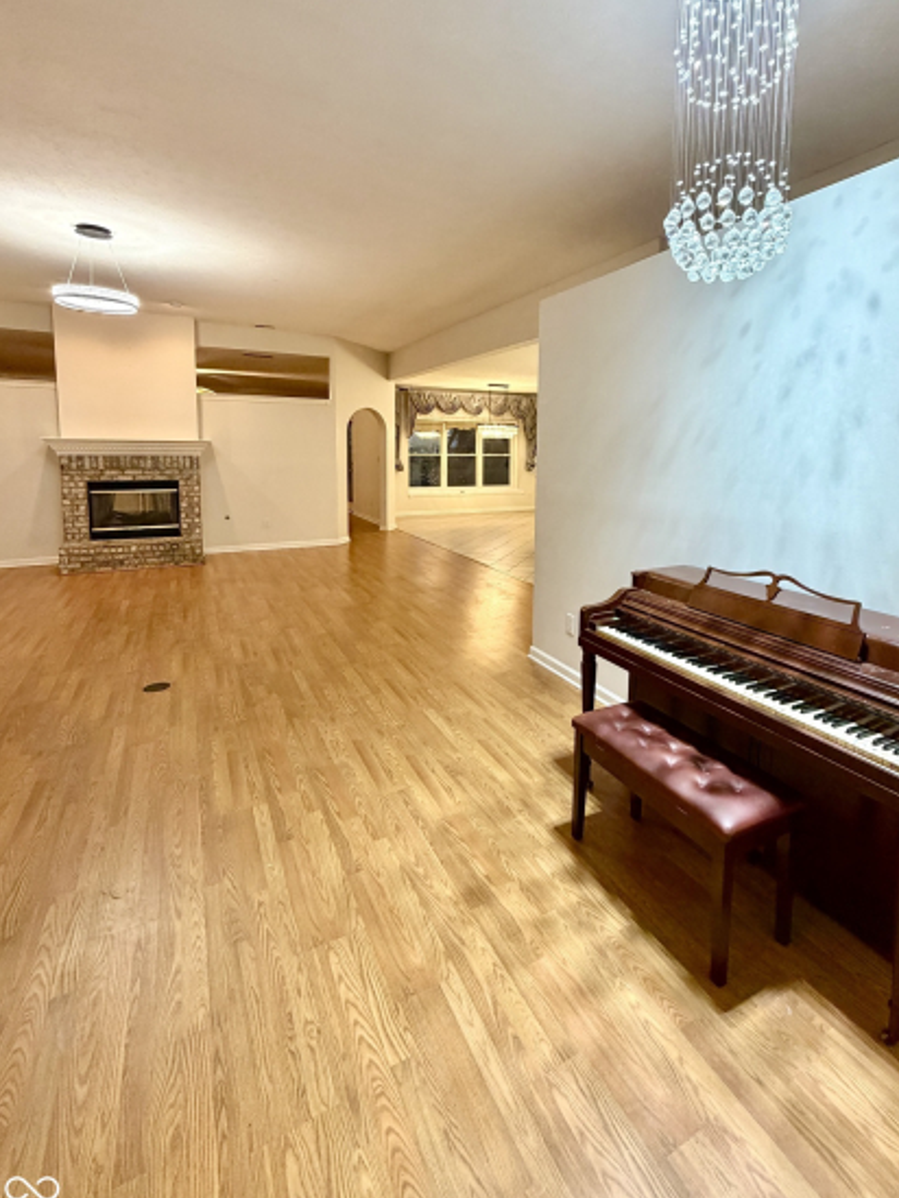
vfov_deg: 90.3
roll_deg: -0.8
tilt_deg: -5.0
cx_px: 522
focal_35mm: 17
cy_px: 505
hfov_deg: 74.2
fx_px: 588
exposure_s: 1/60
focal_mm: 2.22
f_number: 2.2
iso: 400
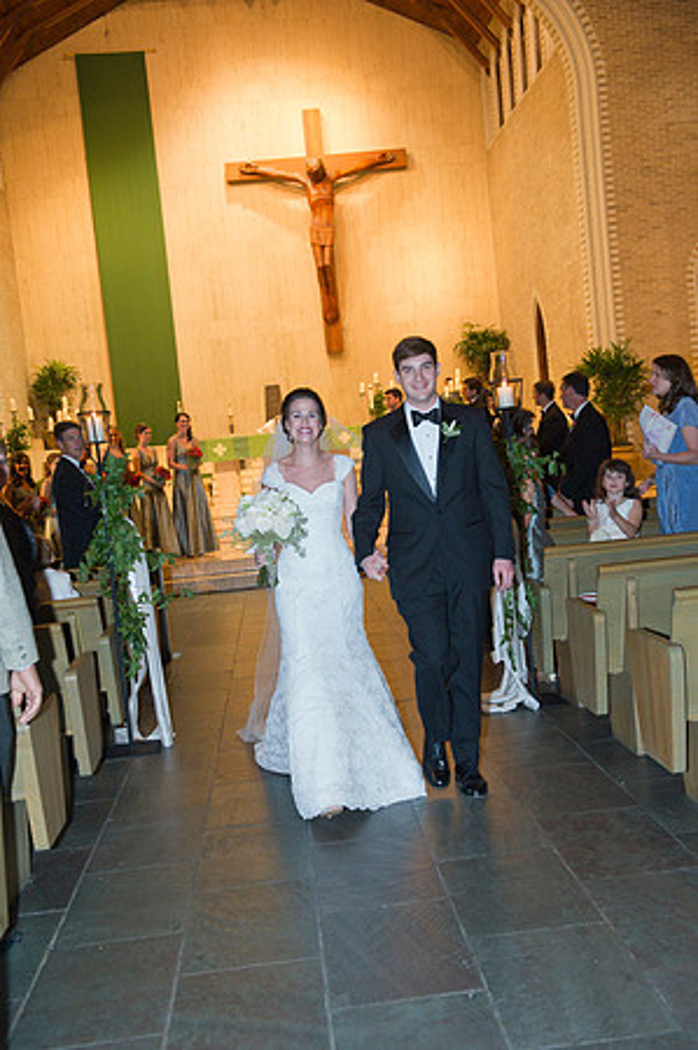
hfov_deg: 35.0
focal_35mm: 38
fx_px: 1108
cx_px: 349
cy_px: 525
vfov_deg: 50.7
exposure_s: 1/80
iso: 1600
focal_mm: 38
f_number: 5
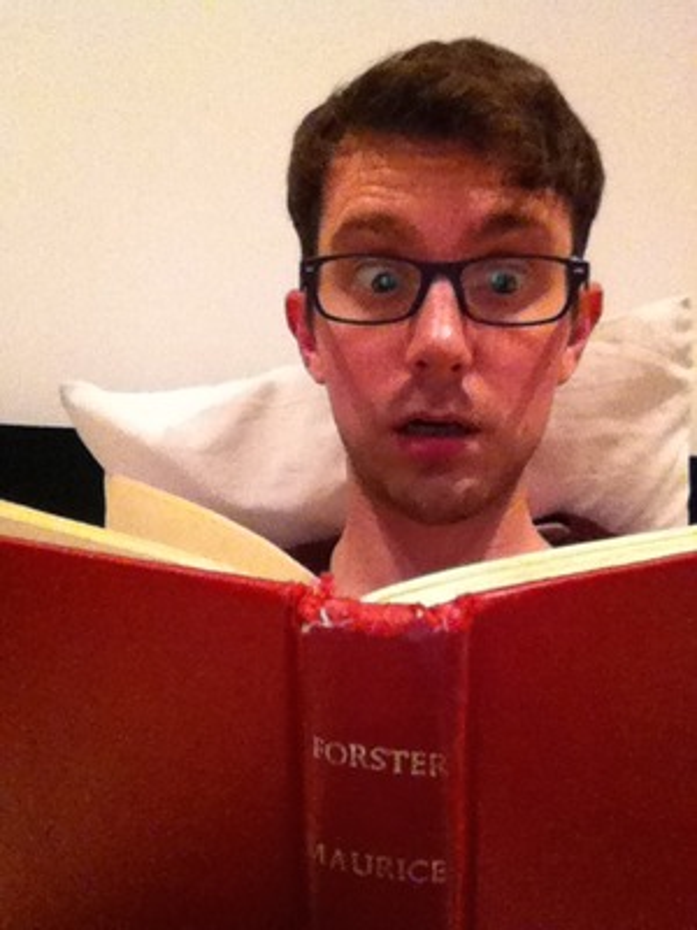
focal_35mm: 35
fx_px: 940
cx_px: 348
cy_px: 465
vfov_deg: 52.6
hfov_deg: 40.7
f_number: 2.4
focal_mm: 3.85
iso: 1000
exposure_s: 1/30
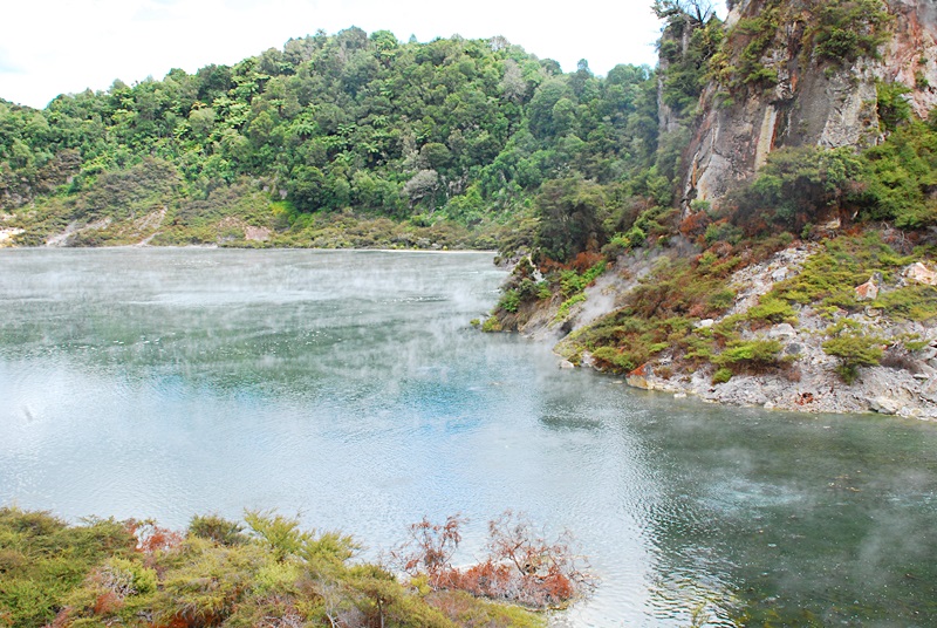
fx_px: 1017
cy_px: 314
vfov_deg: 34.3
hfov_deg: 49.5
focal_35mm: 39
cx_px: 468
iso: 400
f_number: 16
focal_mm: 26
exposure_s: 1/60
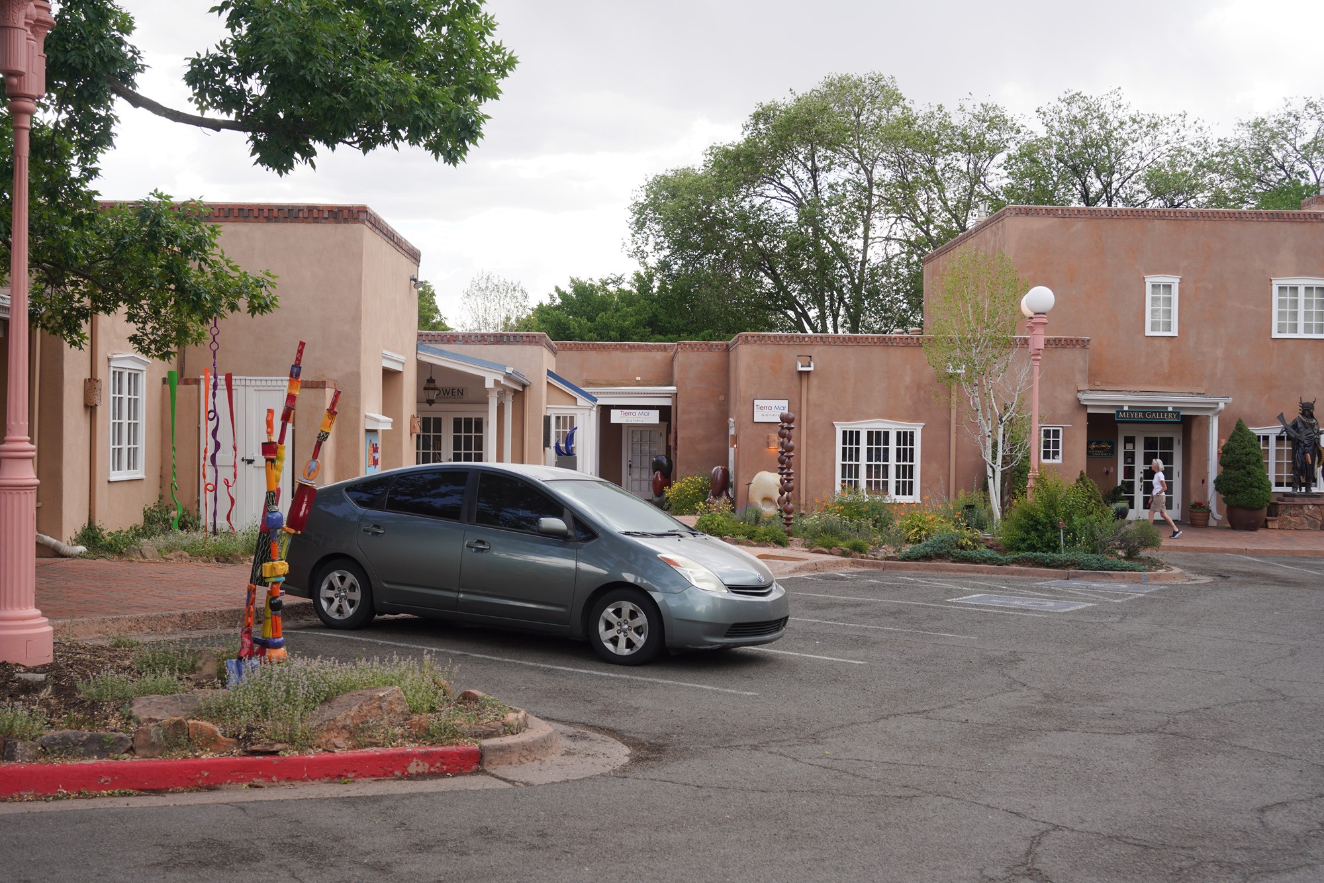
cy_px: 442
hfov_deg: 43.6
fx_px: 1655
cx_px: 662
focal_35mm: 45
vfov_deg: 29.9
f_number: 7.1
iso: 100
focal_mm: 45
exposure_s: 1/100
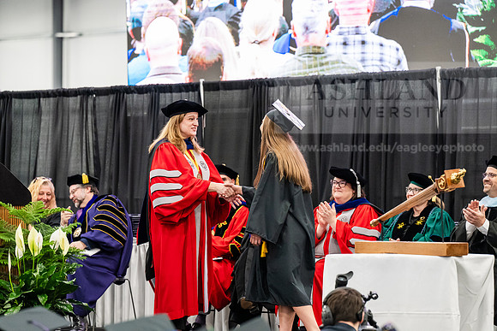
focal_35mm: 145
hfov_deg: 14.2
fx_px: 2002
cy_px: 166
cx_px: 248
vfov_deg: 9.5
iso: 5000
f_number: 4
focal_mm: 145
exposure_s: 1/200
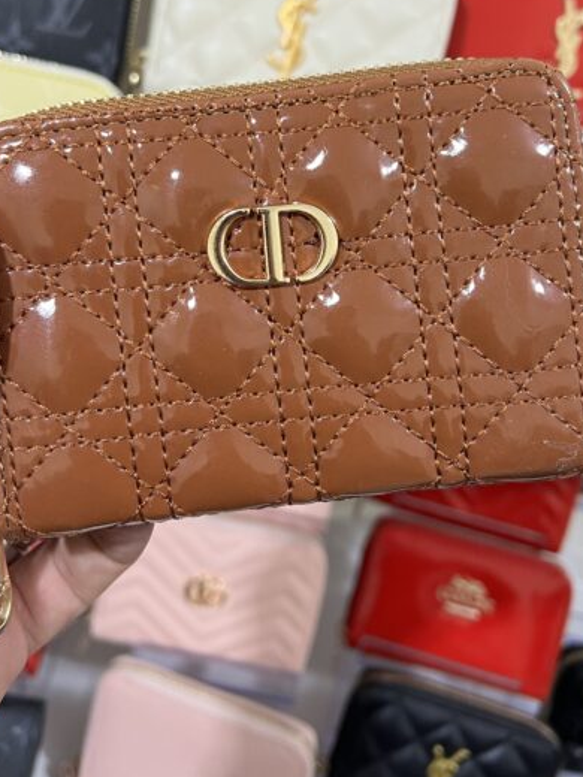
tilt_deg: -23.9
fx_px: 898
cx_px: 287
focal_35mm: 40
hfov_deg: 36.0
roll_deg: -11.8
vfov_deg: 45.9
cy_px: 241
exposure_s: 1/50
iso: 100
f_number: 1.5
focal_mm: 5.7
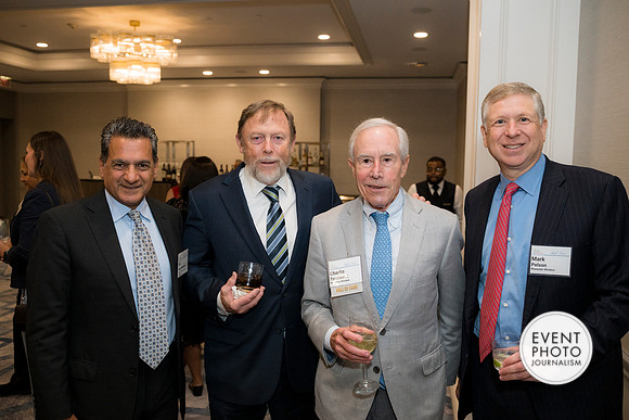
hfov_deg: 59.5
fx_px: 550
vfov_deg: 41.7
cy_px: 210
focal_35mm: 32
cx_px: 314
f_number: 4
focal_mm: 31.5
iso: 800
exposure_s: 1/125
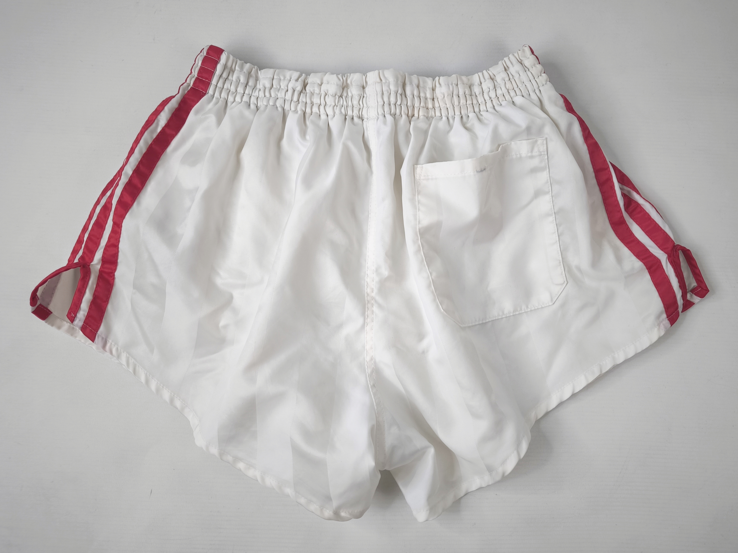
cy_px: 276
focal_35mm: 24
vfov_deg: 56.8
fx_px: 512
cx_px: 369
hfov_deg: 71.6
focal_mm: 6.92
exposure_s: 1/100
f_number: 1.9
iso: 50
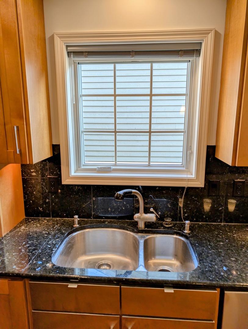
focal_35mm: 24
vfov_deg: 71.5
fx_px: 229
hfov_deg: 56.9
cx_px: 124
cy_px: 164
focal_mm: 6.9
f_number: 1.68
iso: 26
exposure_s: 1/60
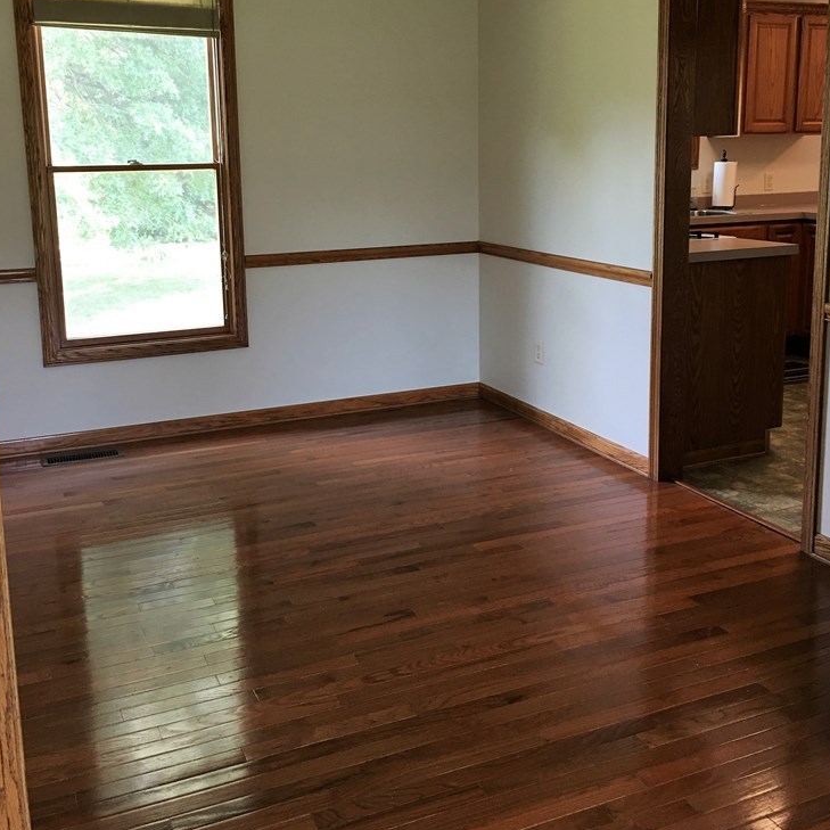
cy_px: 322
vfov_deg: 45.7
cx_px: 410
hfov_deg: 46.0
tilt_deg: -8.8
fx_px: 977
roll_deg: +0.3
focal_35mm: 36
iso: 50
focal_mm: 4.15
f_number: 2.2
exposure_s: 1/15
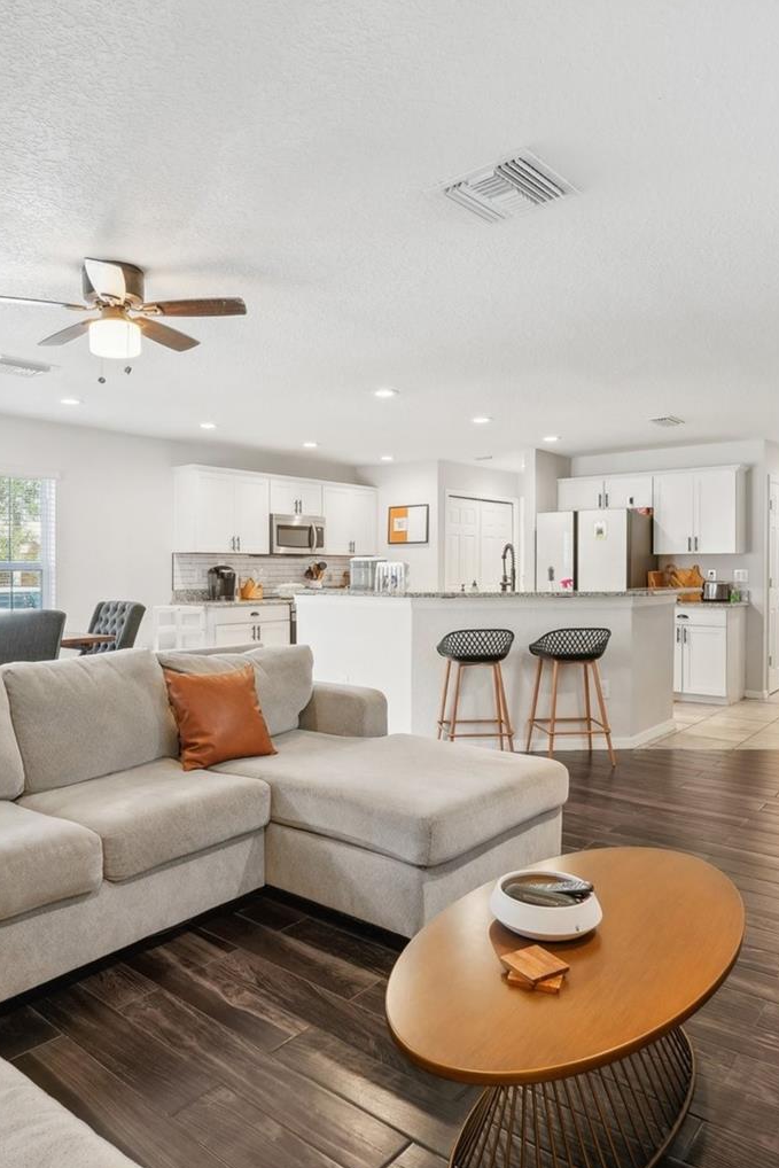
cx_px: 373
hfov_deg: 55.2
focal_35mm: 23
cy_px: 564
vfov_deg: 76.2
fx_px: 744
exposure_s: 1/10
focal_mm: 14.6
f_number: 8
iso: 400
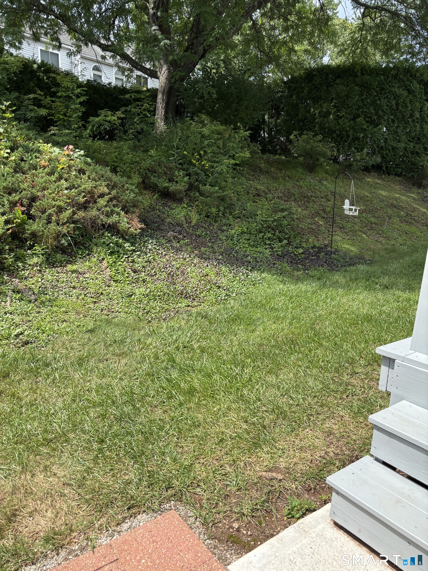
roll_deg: -3.0
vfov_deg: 67.3
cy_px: 286
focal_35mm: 26
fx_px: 429
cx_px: 214
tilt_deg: -14.0
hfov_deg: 53.1
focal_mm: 5.96
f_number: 1.6
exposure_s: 1/1205
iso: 50
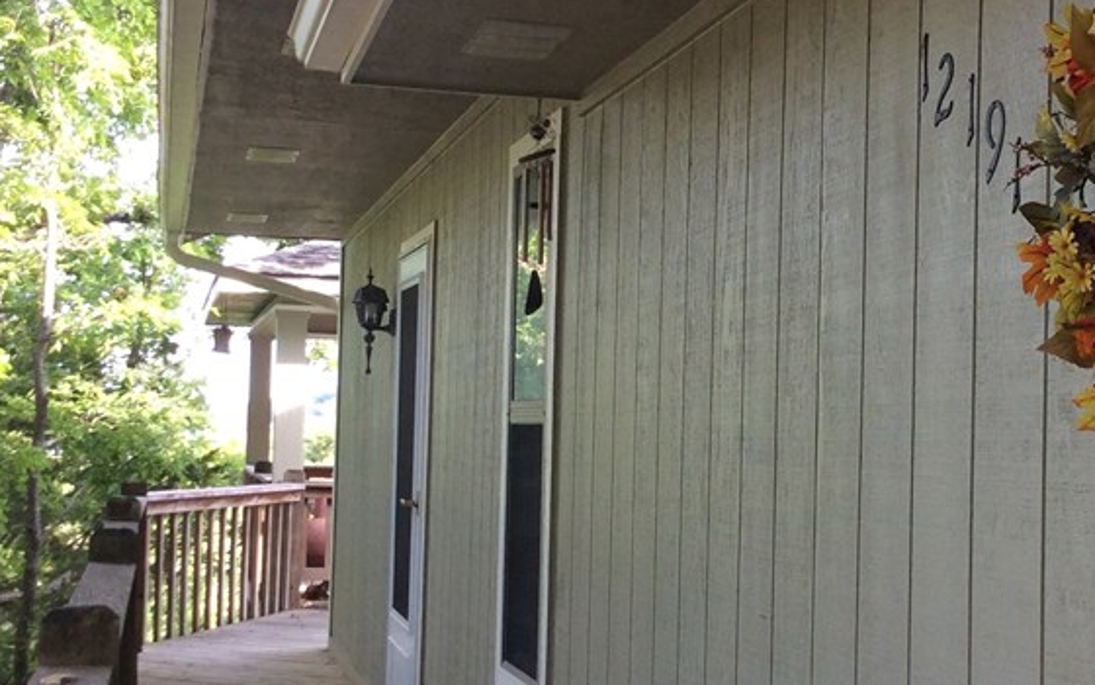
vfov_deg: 21.0
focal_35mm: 62
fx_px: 1850
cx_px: 776
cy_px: 348
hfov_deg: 32.5
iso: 64
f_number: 2.4
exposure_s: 1/120
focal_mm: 3.3
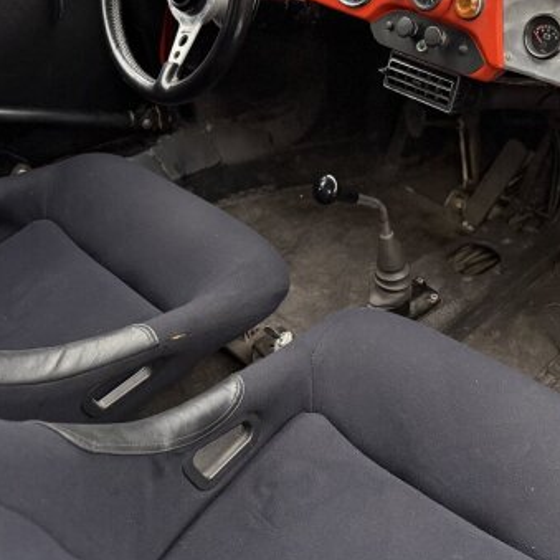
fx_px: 732
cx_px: 390
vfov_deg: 41.3
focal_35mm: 40
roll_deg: -3.2
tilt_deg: -30.1
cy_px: 182
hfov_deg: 41.1
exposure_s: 1/49
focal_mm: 6.76
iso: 500
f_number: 1.78
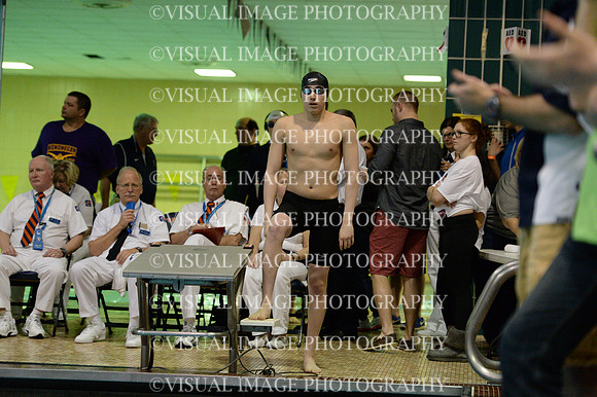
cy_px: 198
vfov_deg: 13.0
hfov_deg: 19.5
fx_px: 1740
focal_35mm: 105
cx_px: 298
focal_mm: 105
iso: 8000
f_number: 2.8
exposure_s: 1/500
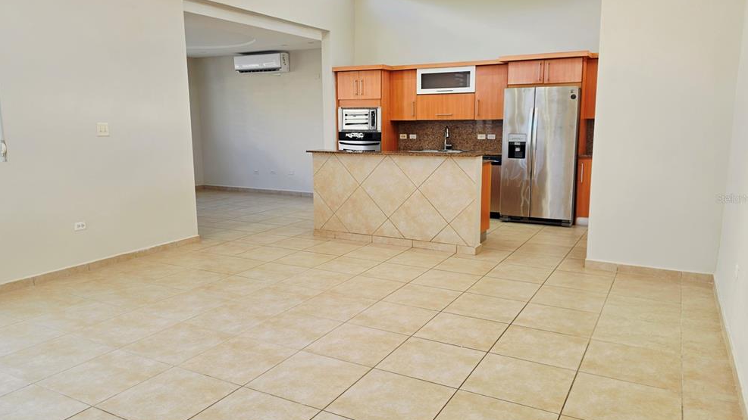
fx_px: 516
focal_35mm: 26
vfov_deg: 44.4
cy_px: 198
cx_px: 374
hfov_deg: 71.9
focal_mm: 6.5
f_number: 1.4
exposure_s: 1/182
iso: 25
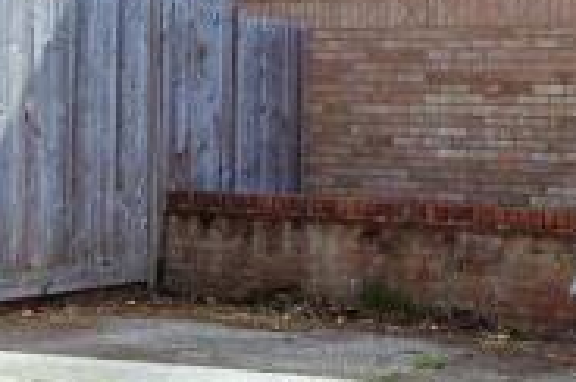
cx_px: -9
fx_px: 1118
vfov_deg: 19.4
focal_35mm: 70
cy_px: 149
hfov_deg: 27.2
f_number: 8
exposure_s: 1/800
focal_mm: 18
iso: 320
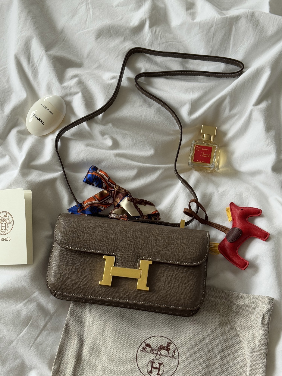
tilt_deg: -73.3
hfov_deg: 30.3
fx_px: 521
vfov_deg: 39.7
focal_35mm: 48
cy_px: 188
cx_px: 141
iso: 100
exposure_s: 1/60
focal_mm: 6.76
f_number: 1.78
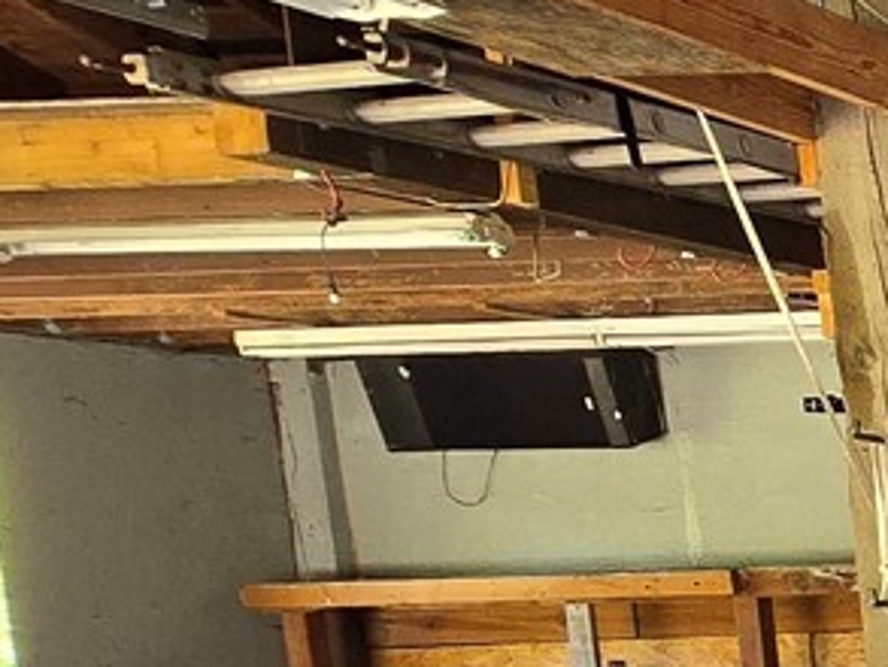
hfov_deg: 16.0
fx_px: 1822
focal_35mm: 71
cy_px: 803
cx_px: 2028
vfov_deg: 19.5
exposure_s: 1/60
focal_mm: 2.2
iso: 125
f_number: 2.2
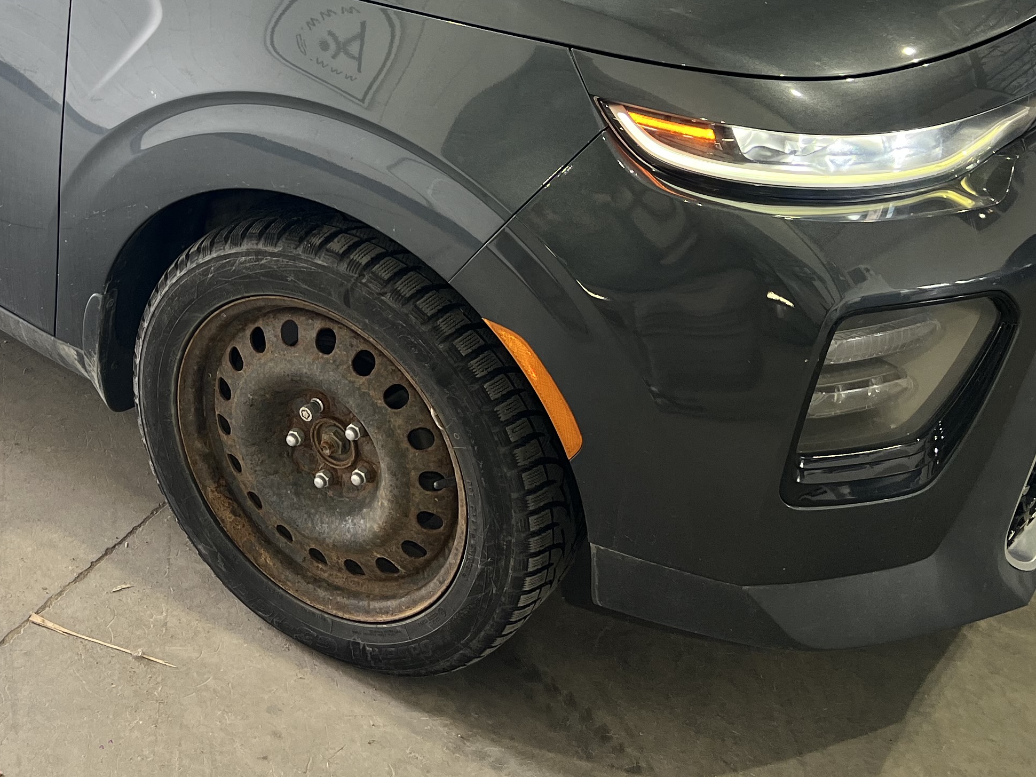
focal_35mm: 54
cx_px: 224
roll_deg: +0.7
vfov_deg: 25.6
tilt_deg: -19.6
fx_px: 1616
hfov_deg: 34.6
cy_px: -19
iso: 64
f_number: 1.5
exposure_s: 1/92
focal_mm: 5.7
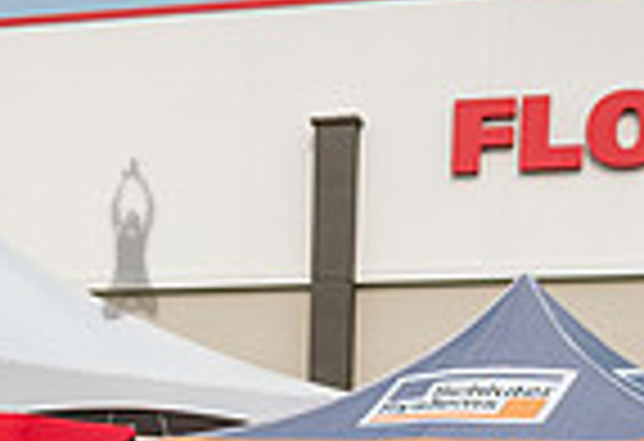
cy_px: 751
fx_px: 1931
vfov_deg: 12.1
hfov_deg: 18.4
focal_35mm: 107
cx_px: -5
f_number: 4
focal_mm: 24
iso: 200
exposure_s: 1/1250
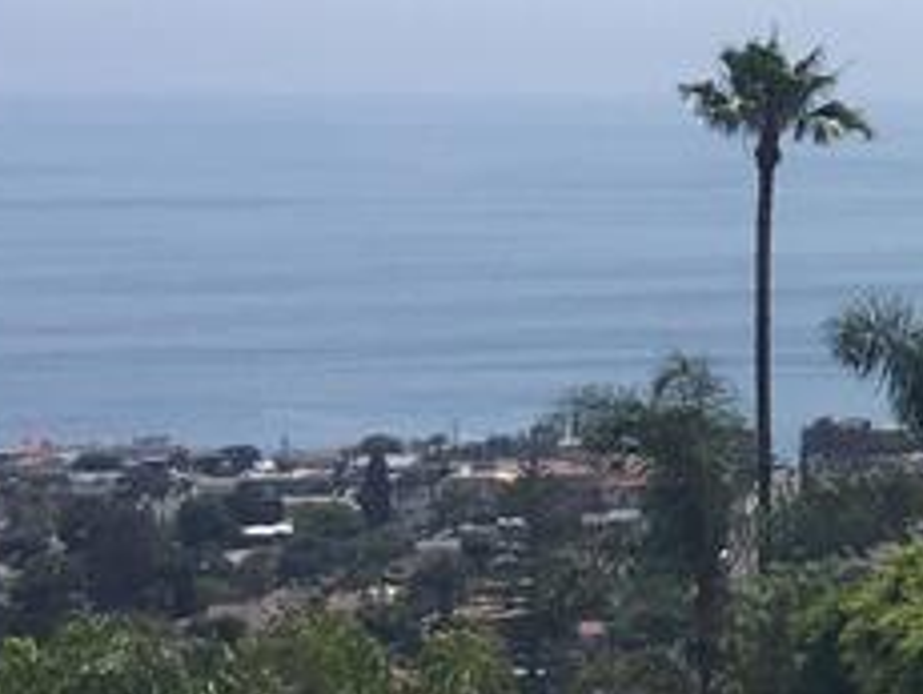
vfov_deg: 11.5
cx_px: 1802
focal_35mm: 129
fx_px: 3443
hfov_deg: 13.3
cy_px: 253
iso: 32
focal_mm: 4.15
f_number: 2.2
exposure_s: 1/3049
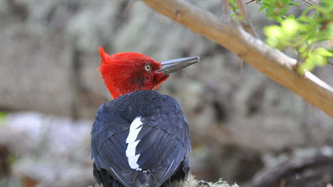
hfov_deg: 3.7
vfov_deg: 2.1
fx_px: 5191
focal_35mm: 588
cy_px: 130
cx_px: 149
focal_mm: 300
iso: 1600
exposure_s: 1/125
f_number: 5.6
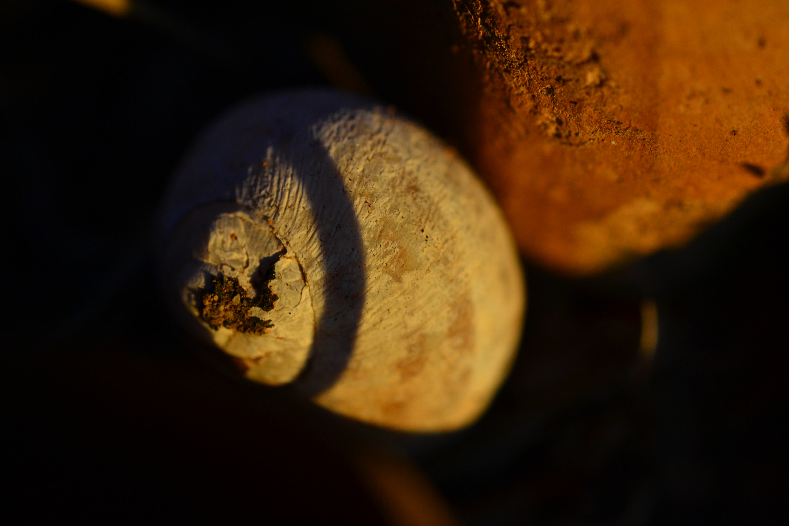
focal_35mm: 90
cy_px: 263
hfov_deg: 22.6
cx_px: 394
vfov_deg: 15.2
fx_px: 1972
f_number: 5.6
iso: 320
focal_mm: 60
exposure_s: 1/250
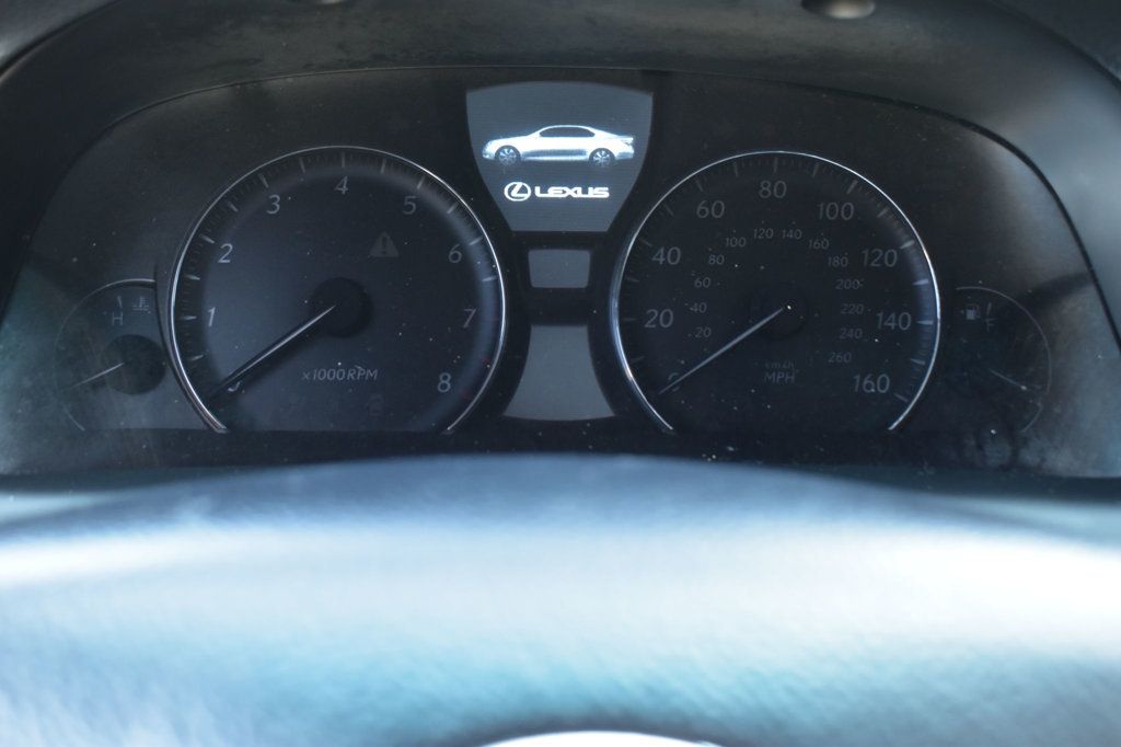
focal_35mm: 40
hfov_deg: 47.9
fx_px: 1261
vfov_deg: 33.0
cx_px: 560
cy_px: 374
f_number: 6.3
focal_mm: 27
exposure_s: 1/15
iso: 1000
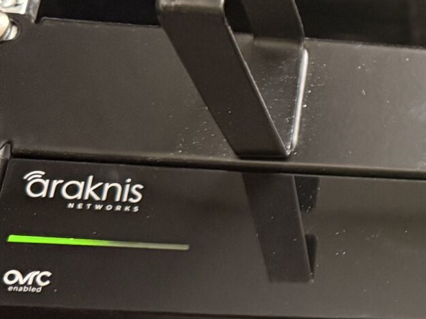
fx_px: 1218
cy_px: 71
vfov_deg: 14.8
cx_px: 734
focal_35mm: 99
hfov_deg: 16.9
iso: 640
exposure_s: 1/50
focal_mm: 6.76
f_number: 1.78
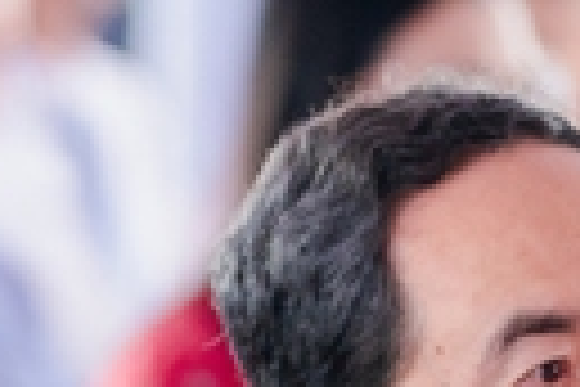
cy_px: 727
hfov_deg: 1.4
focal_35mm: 1486
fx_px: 23939
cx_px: -130
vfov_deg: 0.9
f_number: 5.6
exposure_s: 1/320
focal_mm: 300
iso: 3200
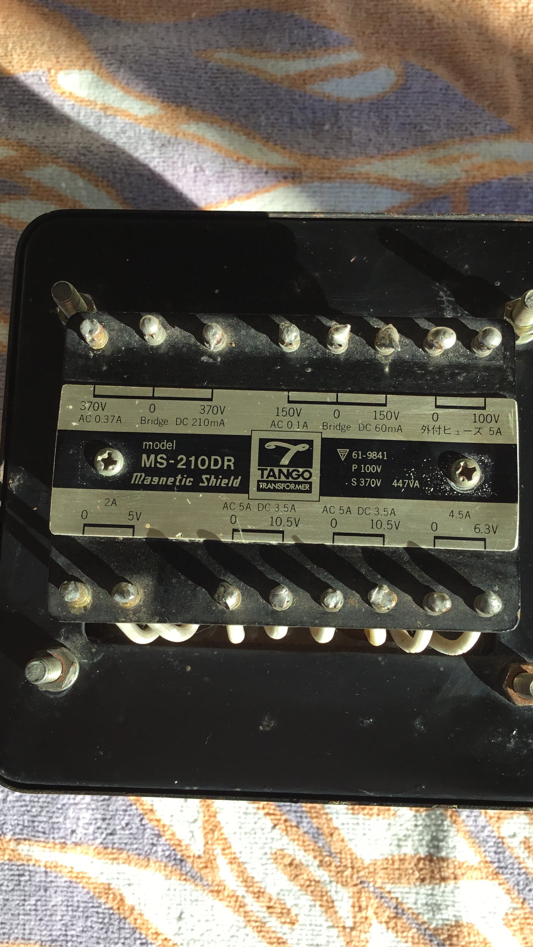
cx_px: 285
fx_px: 854
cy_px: 475
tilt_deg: -81.1
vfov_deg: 58.0
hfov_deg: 34.6
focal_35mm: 34
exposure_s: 1/452
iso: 25
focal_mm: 3.3
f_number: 2.4
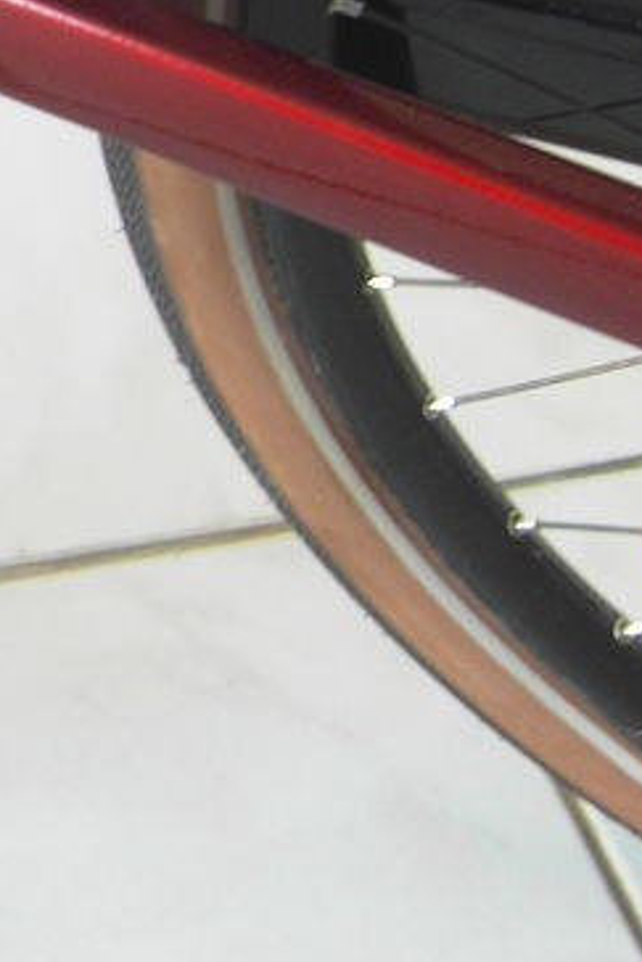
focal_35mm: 80
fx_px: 2138
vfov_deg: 24.5
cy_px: 58
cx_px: -460
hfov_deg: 15.1
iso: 100
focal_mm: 6
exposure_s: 1/40
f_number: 2.8
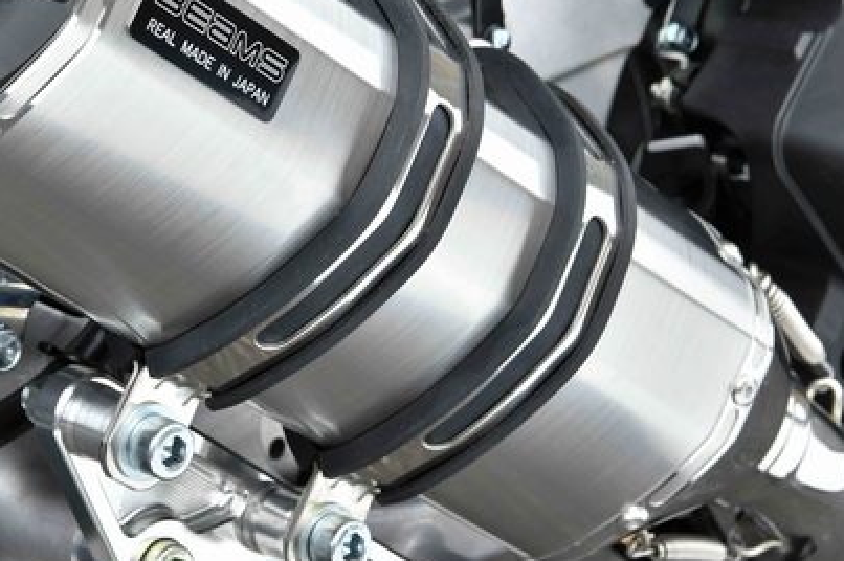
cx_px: 299
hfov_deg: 14.7
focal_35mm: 139
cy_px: 143
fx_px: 3256
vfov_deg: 9.8
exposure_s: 1/320
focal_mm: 70
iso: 800
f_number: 13
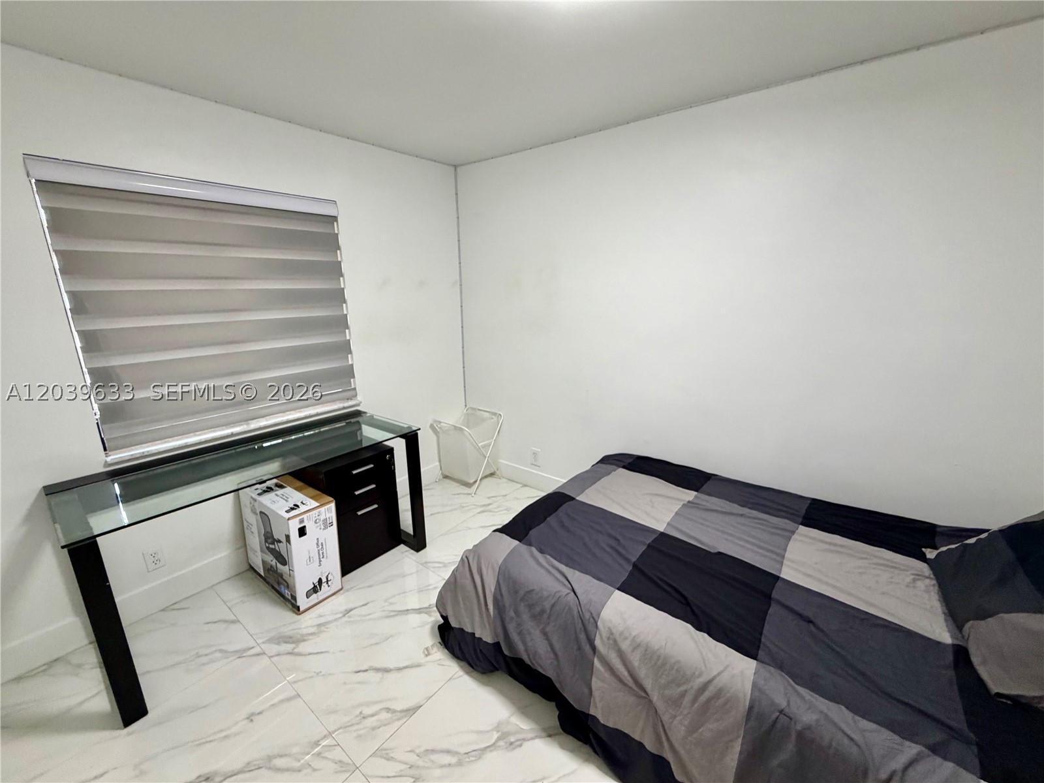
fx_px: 422
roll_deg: +1.8
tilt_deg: -13.0
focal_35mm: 14
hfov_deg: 102.1
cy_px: 392
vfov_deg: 85.7
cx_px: 522
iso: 320
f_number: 2.2
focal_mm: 2.22
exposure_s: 1/97
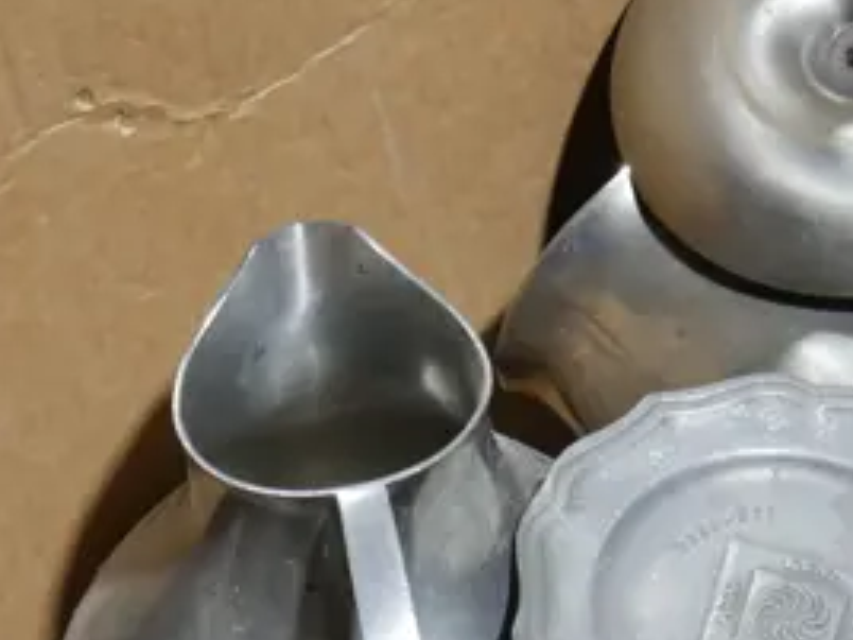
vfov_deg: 11.2
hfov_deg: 15.1
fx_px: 3203
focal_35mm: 130
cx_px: 700
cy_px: 724
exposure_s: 1/60
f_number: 4
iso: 400
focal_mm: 17
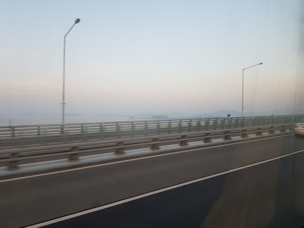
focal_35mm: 26
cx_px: 152
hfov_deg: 67.3
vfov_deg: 53.1
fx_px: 228
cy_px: 114
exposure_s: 1/147
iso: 40
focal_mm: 4.2
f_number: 1.7
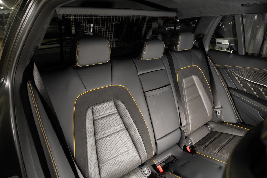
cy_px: 89
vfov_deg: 53.1
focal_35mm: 24
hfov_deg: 73.7
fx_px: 178
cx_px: 134
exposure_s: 1/50
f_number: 3.2
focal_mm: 24
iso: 200
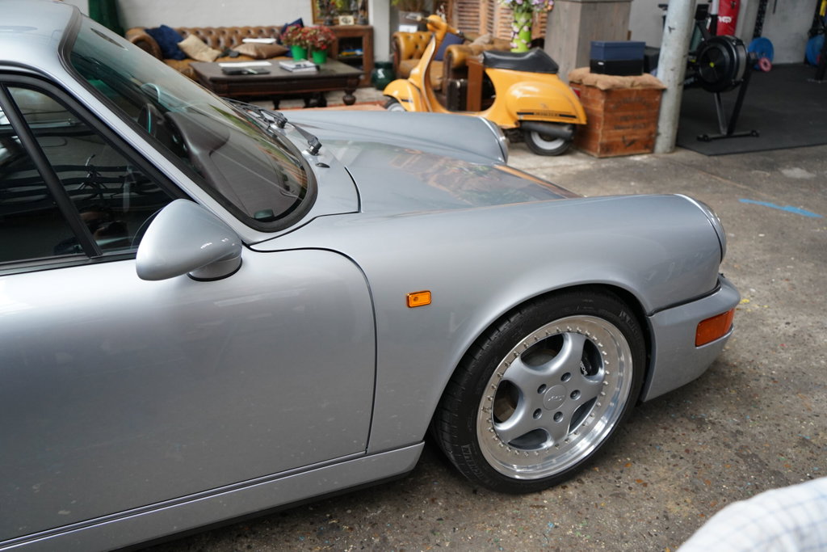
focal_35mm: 31
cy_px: 276
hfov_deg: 60.3
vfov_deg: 42.3
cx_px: 414
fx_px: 712
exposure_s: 1/500
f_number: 4
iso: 2000
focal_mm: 31
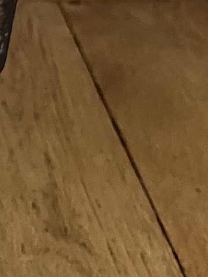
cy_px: -129
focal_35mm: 119
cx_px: -248
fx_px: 953
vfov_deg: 15.4
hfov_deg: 11.0
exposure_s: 1/30
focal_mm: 5.1
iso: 640
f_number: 1.6
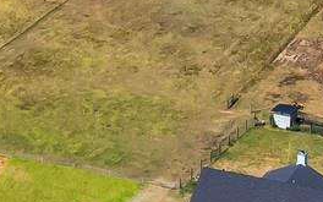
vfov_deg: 6.6
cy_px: -9
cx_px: 132
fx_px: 1734
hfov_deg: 10.6
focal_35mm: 197
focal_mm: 12.29
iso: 100
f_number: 2.8
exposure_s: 1/240
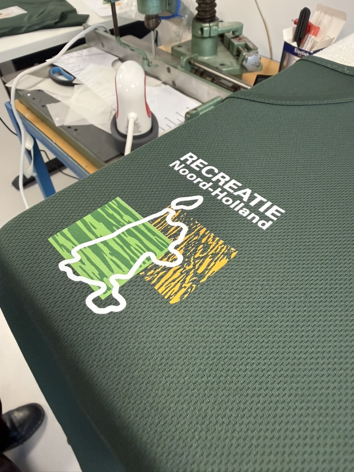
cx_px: 177
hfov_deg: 56.8
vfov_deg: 71.6
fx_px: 327
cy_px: 236
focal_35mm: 24
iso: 320
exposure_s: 1/75
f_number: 2.2
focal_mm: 2.22
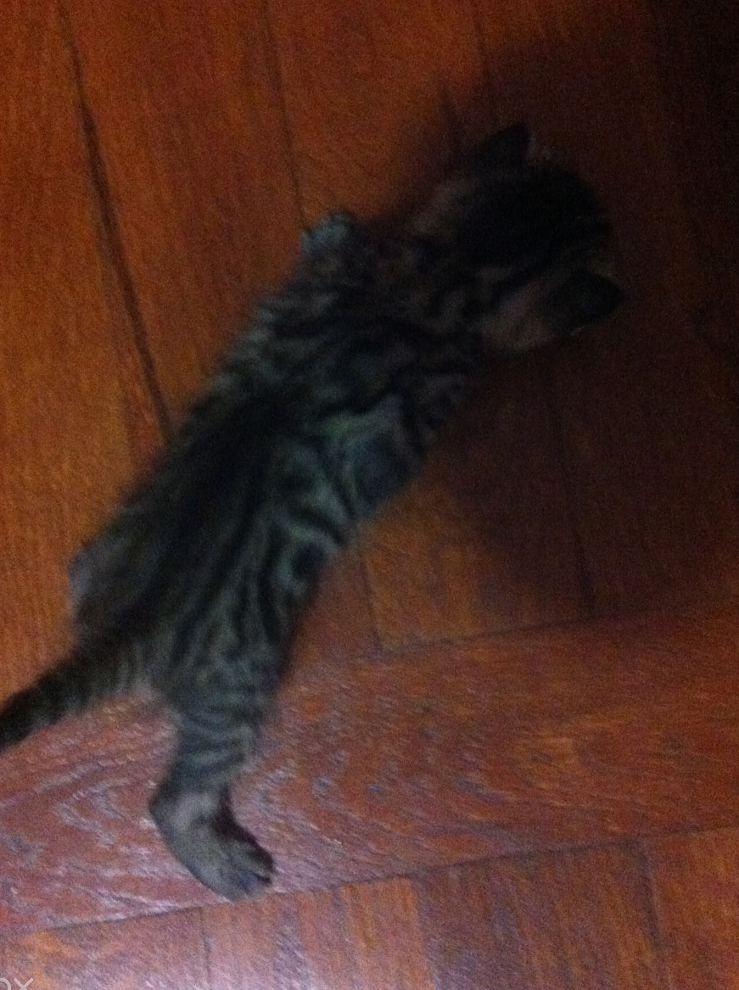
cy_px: 430
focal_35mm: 48
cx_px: 330
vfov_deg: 39.6
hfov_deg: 30.2
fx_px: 1371
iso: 1000
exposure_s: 1/15
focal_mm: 3.85
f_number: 2.8
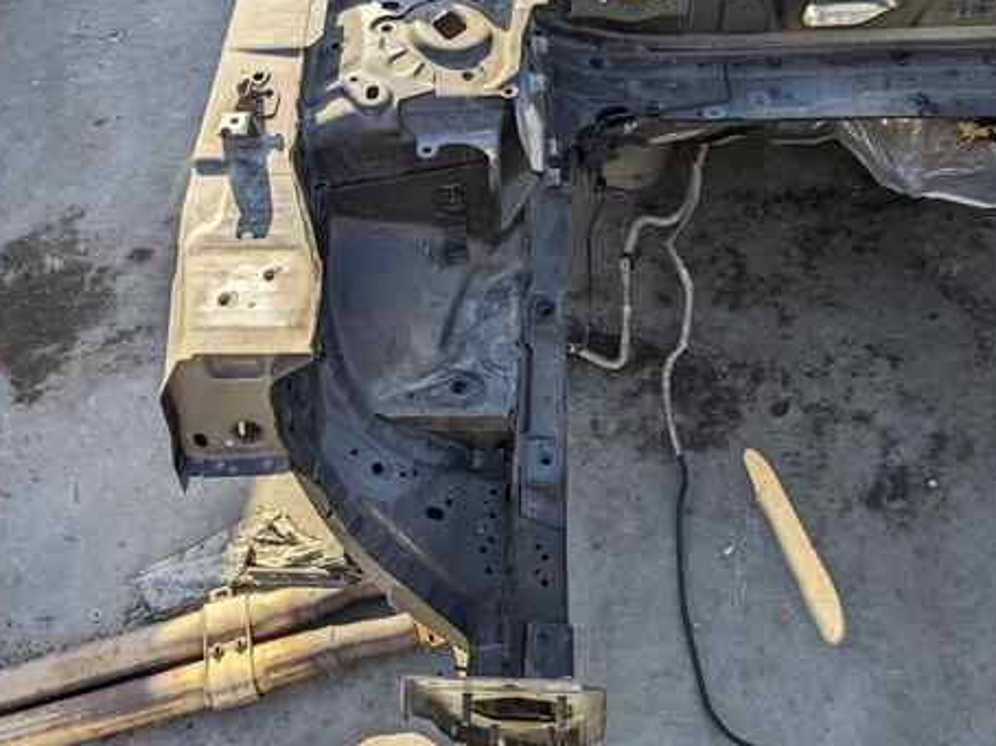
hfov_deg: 55.4
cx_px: 490
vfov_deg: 42.4
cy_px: 256
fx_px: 949
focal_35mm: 33
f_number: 1.85
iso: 41
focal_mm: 6.81
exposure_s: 1/750
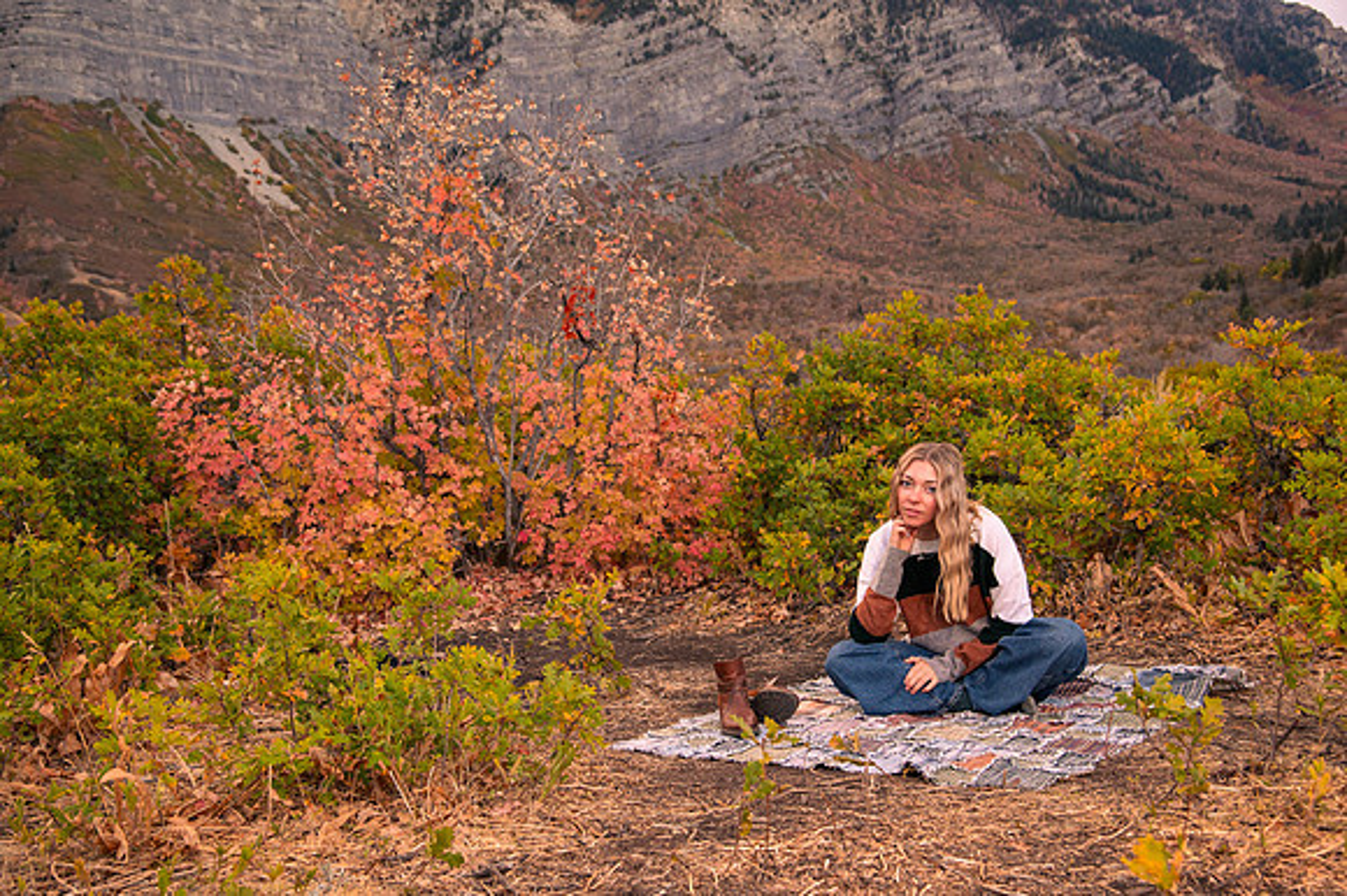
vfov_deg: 29.2
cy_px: 448
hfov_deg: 42.8
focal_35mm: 46
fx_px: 1720
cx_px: 674
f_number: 5.6
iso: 1250
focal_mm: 46
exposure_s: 1/400
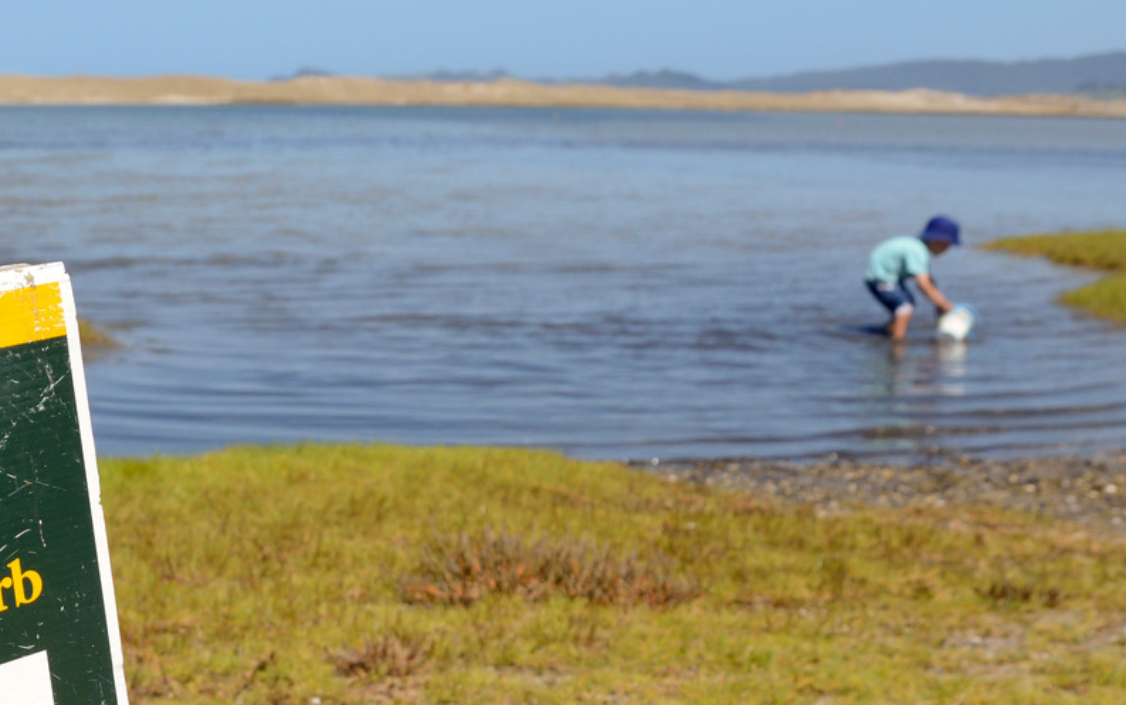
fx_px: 2118
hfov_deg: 29.1
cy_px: 705
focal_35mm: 69
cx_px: 220
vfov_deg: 18.4
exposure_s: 1/1000
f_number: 9
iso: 400
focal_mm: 28
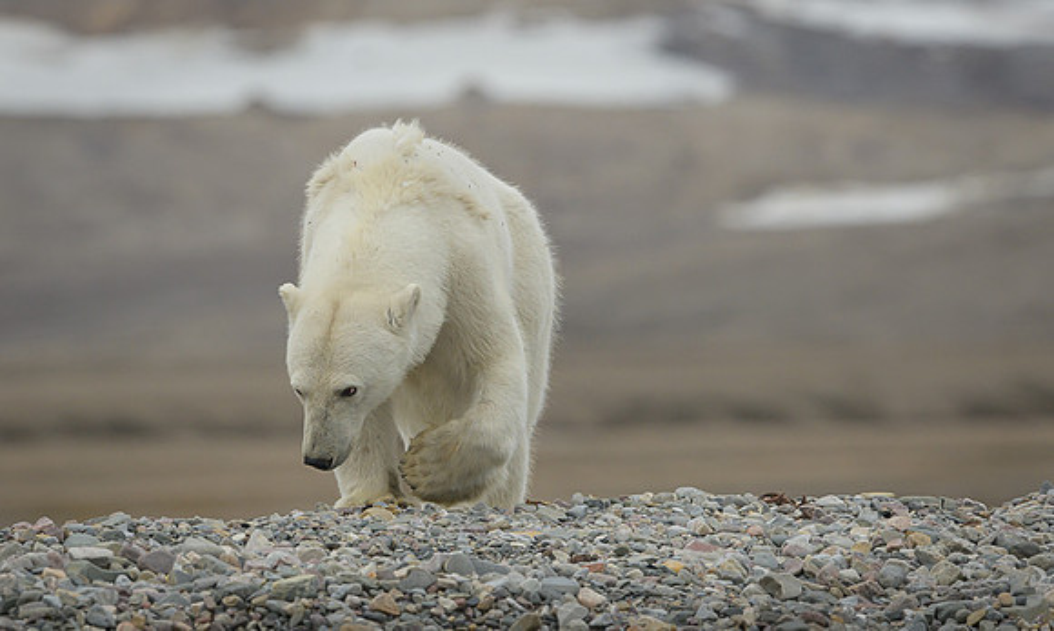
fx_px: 17084
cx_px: 439
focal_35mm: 602
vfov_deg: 2.1
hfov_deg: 3.5
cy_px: 383
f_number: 7.1
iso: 1600
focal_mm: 500
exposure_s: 1/2000
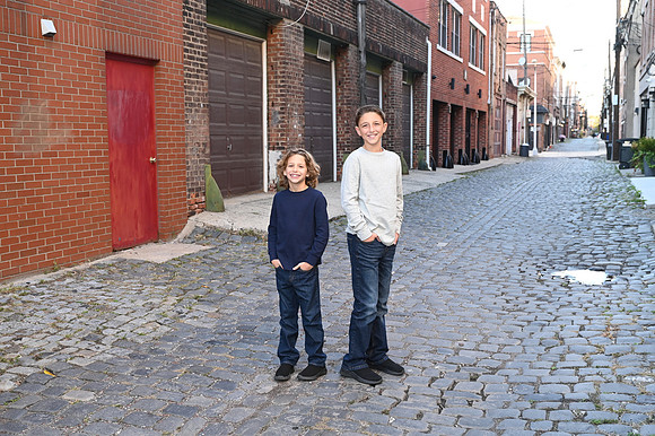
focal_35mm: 39
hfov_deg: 49.6
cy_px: 218
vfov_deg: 34.2
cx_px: 328
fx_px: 709
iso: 800
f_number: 5.6
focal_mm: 39
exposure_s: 1/100
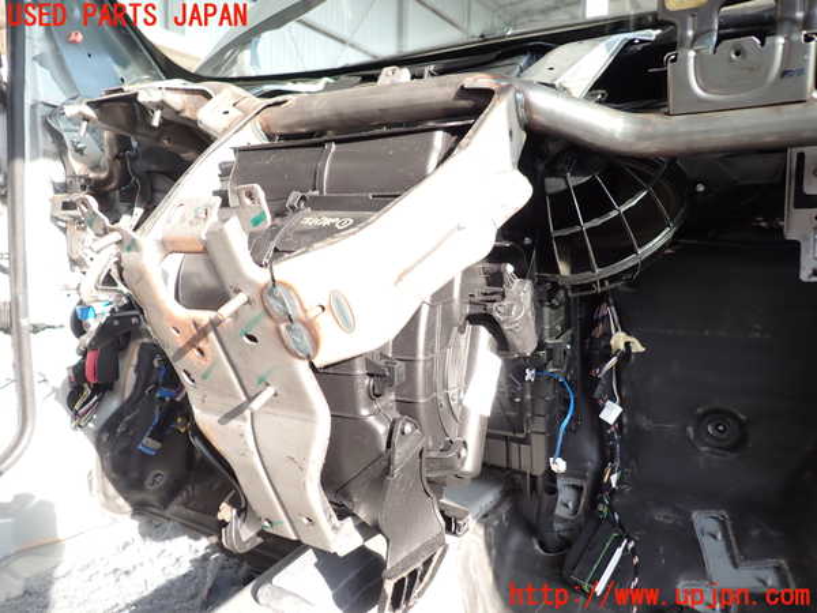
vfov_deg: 54.9
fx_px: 590
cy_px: 306
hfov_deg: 69.4
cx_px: 408
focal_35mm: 25
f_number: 2
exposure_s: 1/100
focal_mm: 4.5
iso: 100
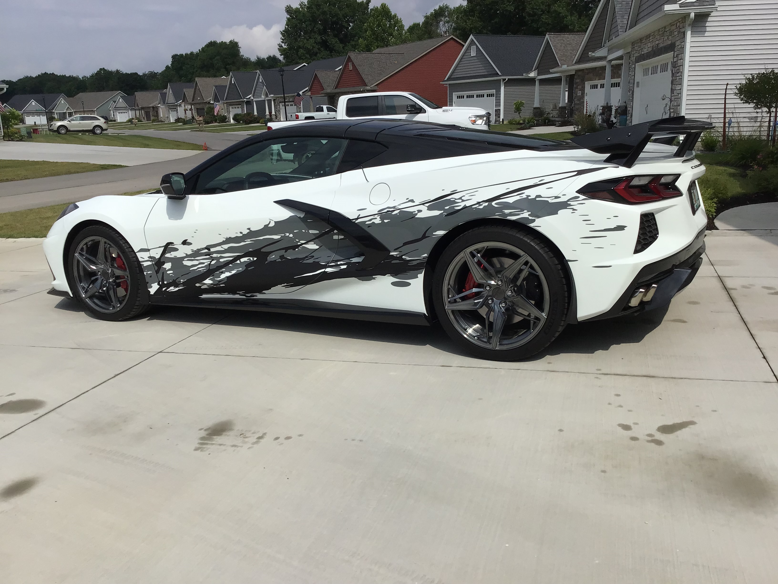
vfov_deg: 45.4
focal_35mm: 31
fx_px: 697
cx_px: 389
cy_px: 292
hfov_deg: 58.4
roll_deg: +1.8
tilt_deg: -13.6
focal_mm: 3.3
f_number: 2.4
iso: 25
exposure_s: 1/3891
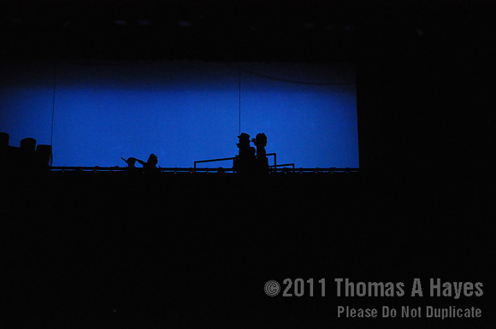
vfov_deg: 30.8
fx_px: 598
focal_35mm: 44
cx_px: 248
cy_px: 164
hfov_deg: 45.0
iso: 3200
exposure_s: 1/160
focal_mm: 29
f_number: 4.5
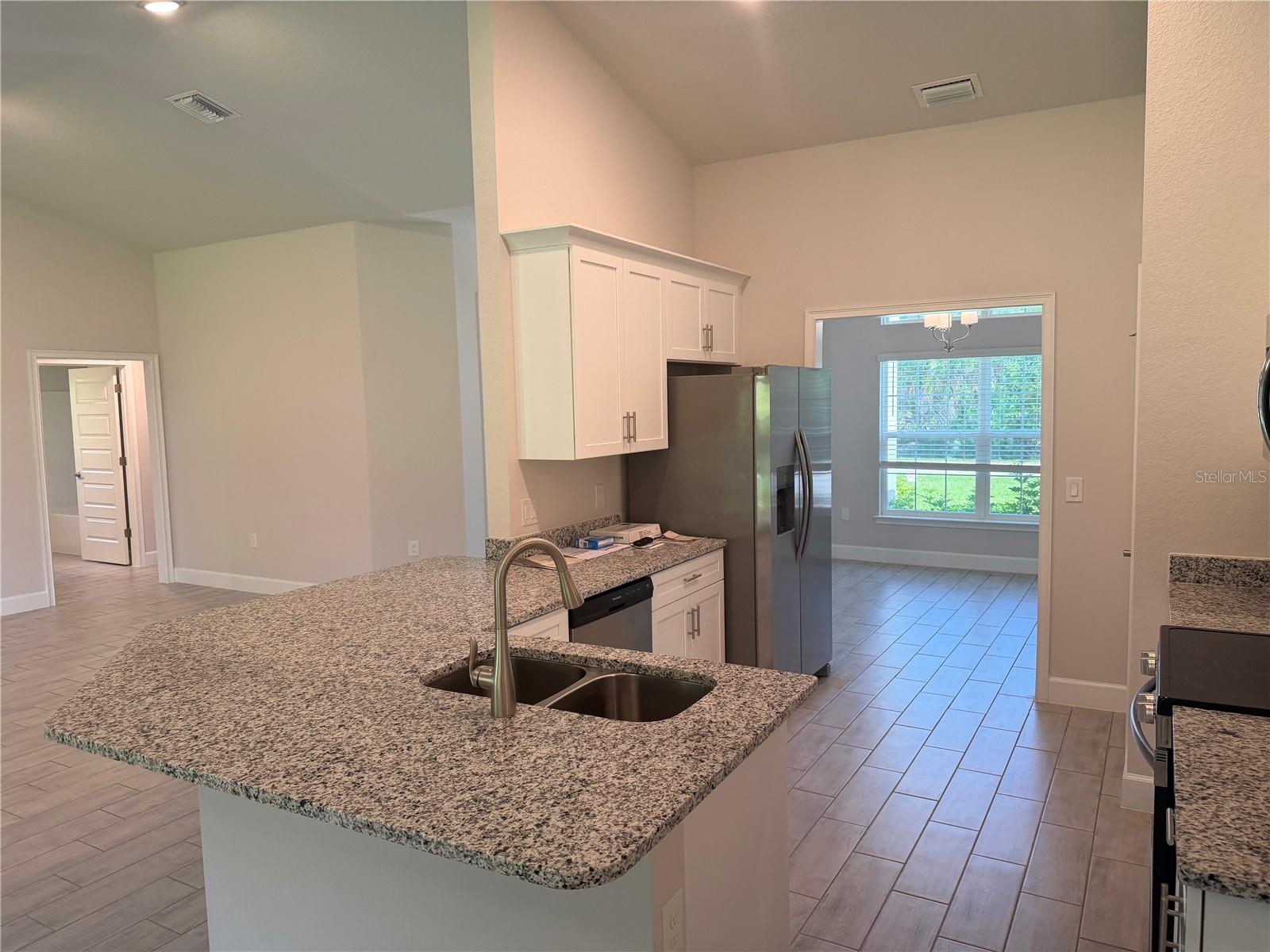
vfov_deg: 56.8
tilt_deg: -3.2
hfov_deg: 71.6
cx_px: 635
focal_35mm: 24
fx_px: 881
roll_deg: +1.4
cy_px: 476
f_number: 1.78
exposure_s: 1/209
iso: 160
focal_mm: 6.76
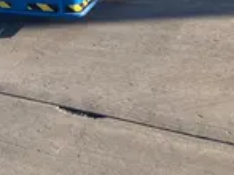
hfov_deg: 15.8
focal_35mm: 105
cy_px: -95
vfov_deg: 13.2
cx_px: -194
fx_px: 709
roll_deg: +2.0
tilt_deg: -5.6
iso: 32
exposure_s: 1/972
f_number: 1.8
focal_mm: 3.99
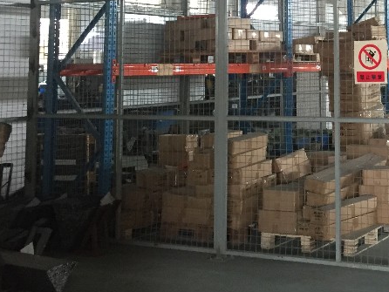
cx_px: 390
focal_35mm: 65
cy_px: -10
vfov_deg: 21.7
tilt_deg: +5.4
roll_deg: -0.6
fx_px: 731
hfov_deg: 28.0
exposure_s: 1/33
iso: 200
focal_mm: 4.15
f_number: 2.2
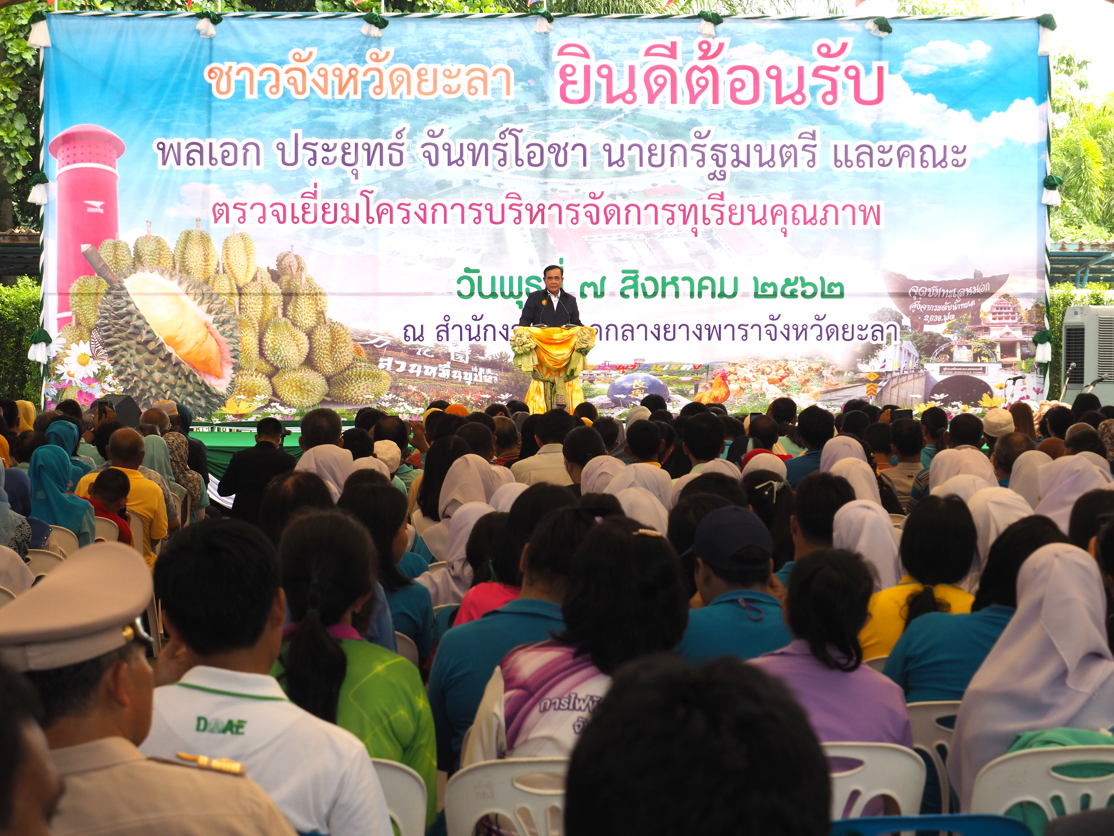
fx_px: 3218
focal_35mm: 100
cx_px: 557
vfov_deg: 14.8
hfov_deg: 19.6
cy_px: 418
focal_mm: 50
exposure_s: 1/125
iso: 320
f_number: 7.1
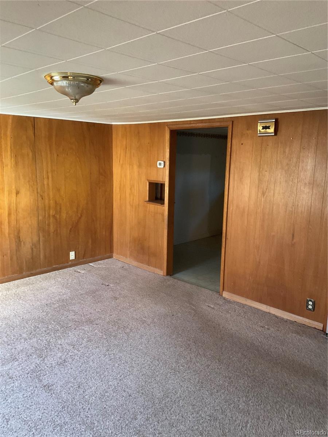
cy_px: 218
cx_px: 164
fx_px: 366
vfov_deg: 61.7
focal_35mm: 29
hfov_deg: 48.2
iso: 200
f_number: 1.8
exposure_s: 1/60
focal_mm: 3
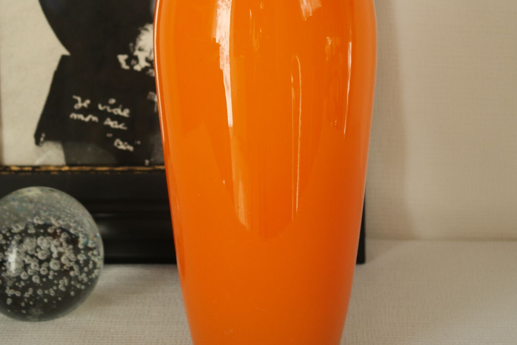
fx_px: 1493
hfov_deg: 19.6
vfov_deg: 13.1
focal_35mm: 104
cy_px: 38
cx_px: 258
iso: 200
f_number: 5.6
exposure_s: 1/30
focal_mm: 45
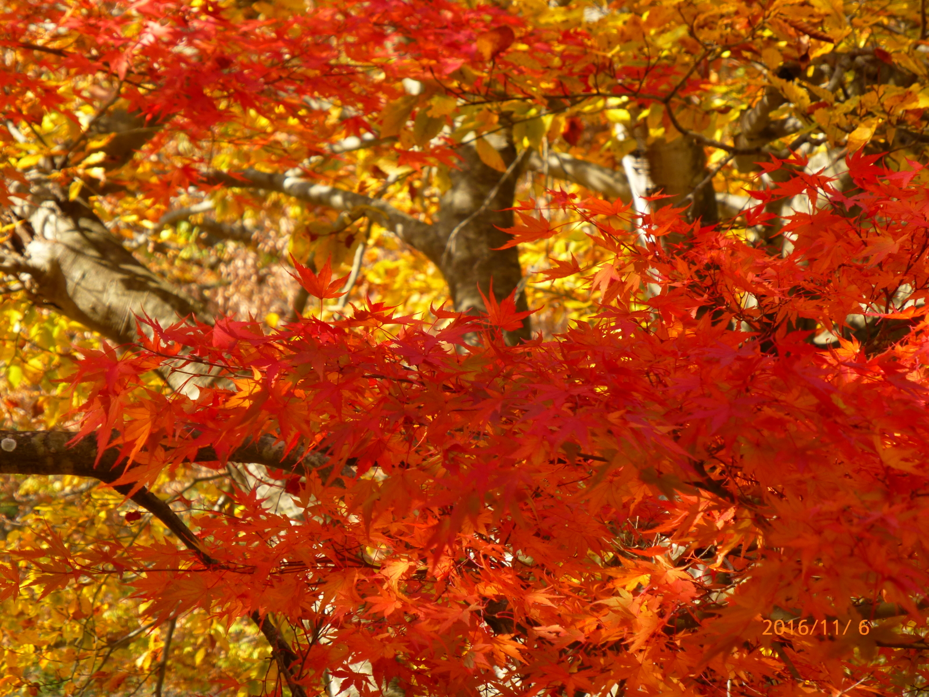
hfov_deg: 11.2
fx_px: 4723
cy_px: 348
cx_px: 464
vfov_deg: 8.4
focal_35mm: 176
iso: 100
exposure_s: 1/100
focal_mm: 31.3
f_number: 5.4
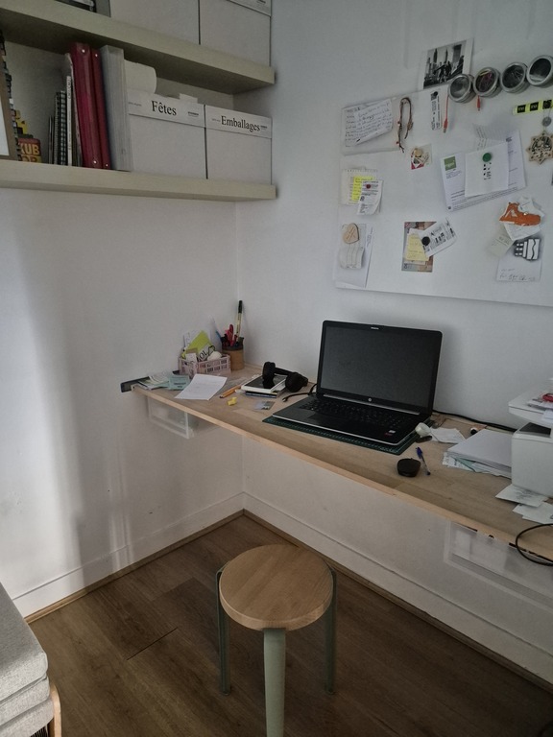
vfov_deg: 73.9
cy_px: 368
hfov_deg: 58.9
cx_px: 276
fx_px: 490
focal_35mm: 23
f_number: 1.8
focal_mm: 5.4
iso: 2500
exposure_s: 1/100
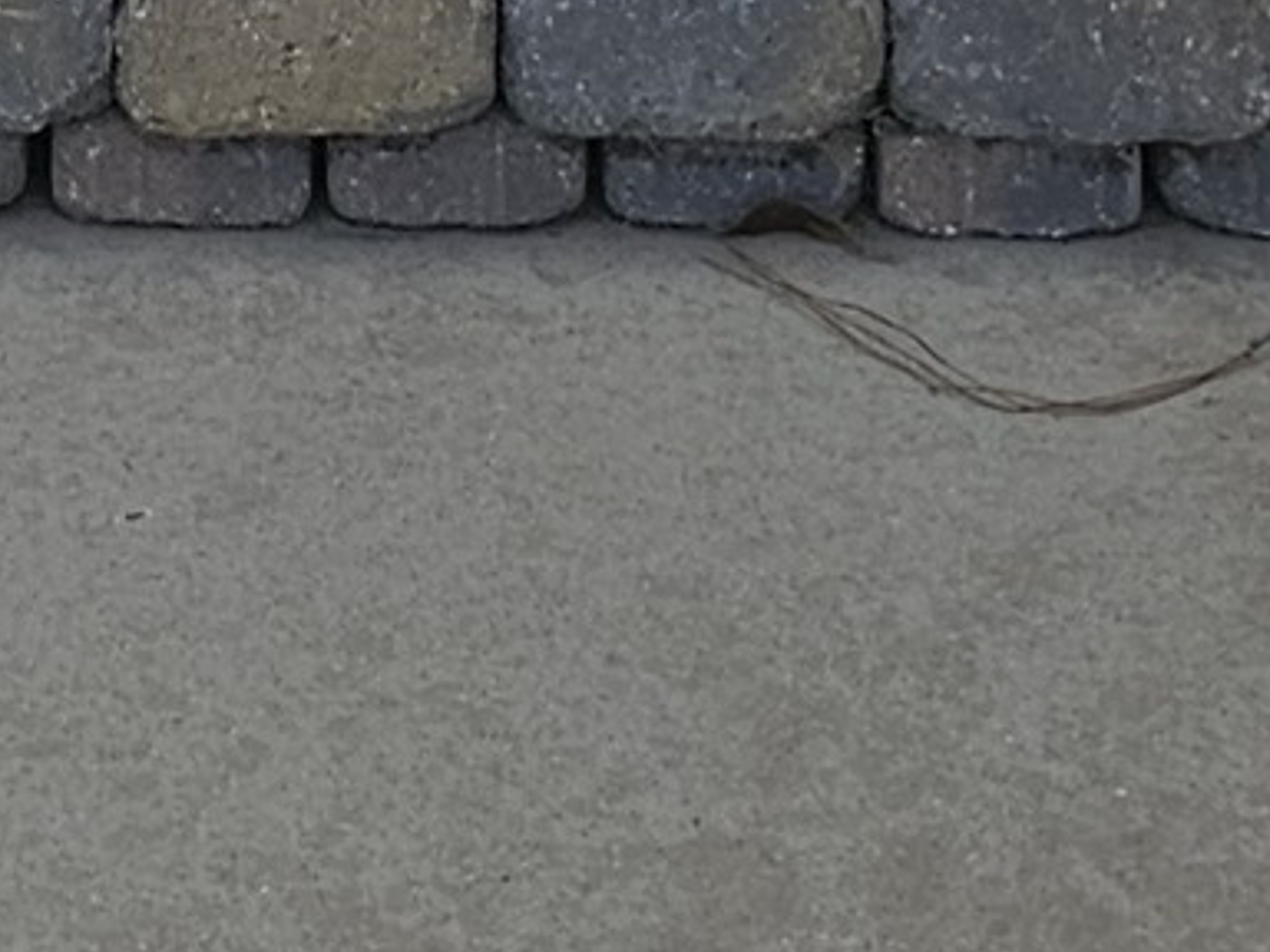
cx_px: 195
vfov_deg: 6.6
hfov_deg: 10.7
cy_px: -2787
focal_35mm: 184
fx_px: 6751
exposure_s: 1/719
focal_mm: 6.3
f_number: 1.7
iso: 20
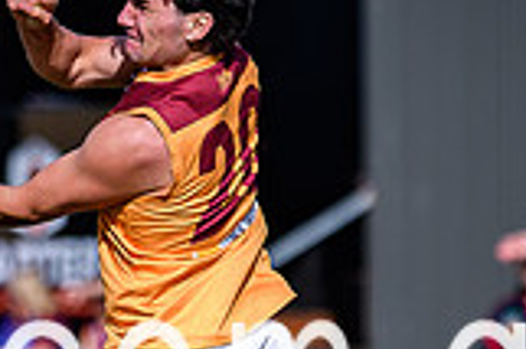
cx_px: 63
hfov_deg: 1.9
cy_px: 389
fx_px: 16260
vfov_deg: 1.2
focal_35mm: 1114
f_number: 2.8
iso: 100
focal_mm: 160
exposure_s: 1/2500
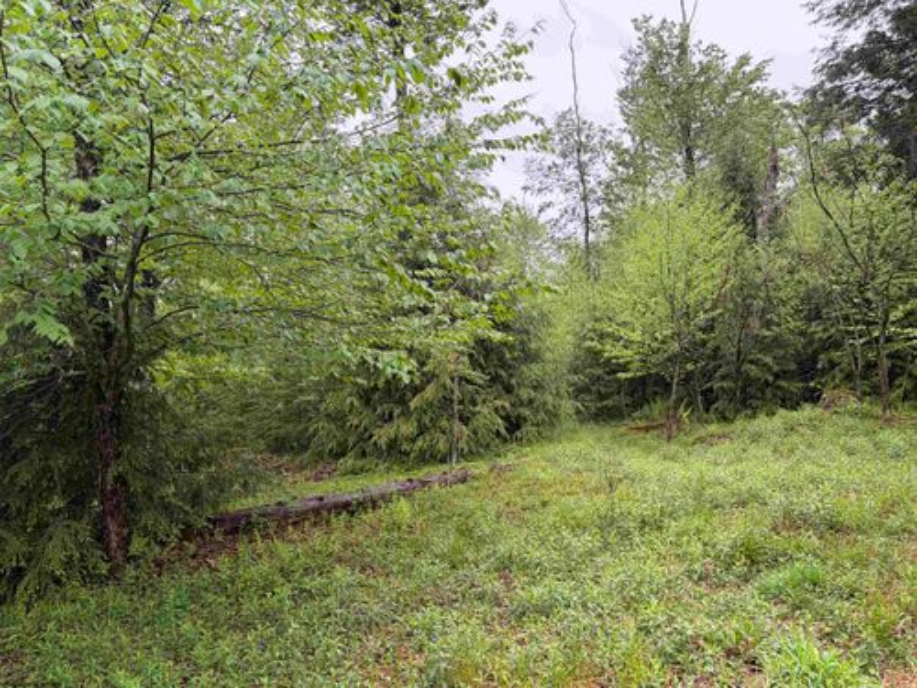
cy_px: 344
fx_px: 689
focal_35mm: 26
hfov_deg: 67.3
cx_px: 458
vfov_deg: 53.1
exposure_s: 1/200
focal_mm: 5.96
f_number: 1.6
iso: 64
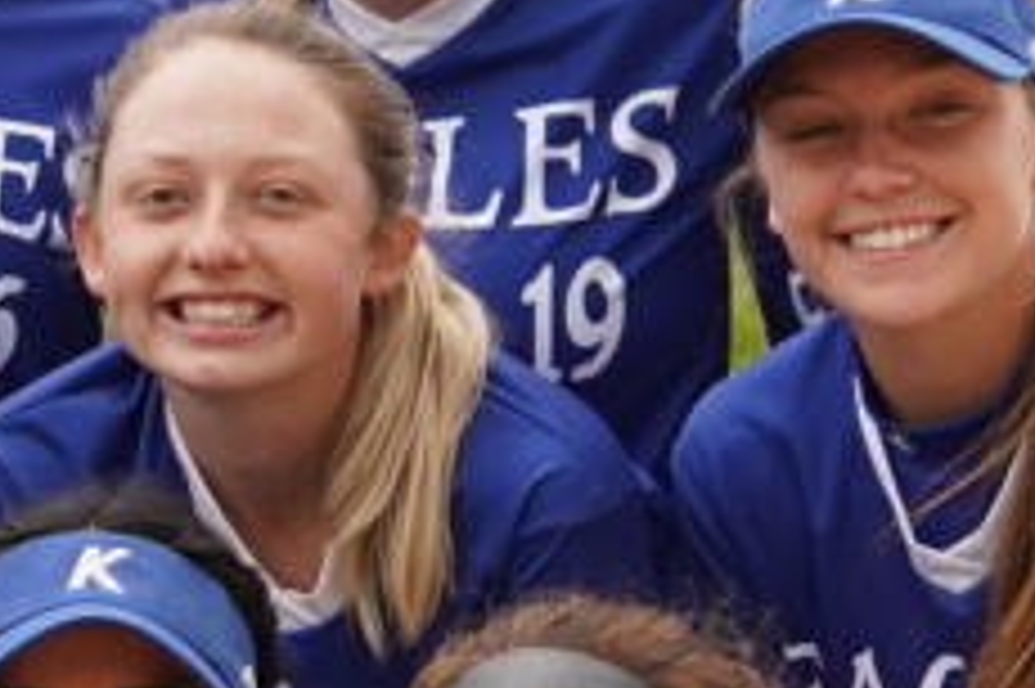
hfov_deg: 5.7
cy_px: 755
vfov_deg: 3.9
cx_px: -1071
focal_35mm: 352
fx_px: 10112
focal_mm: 50
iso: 400
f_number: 5
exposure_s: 1/640
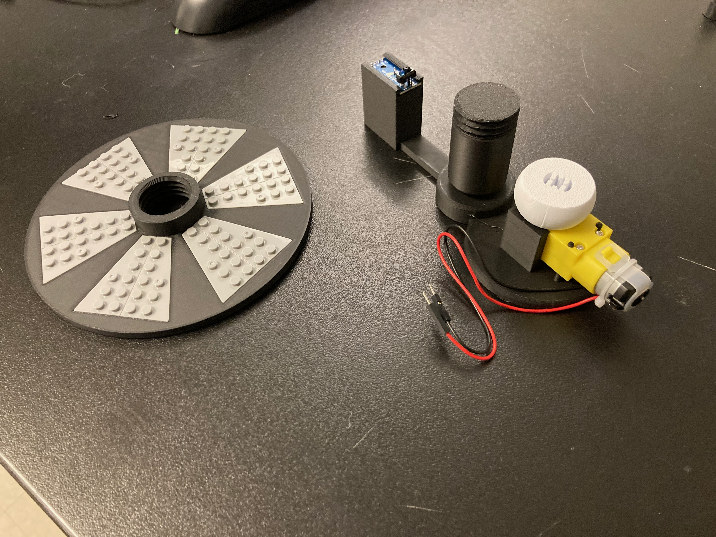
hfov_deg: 63.4
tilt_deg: -51.7
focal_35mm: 28
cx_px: 358
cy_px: 268
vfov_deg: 49.7
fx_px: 579
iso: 500
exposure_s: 1/30
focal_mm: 3.99
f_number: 1.8
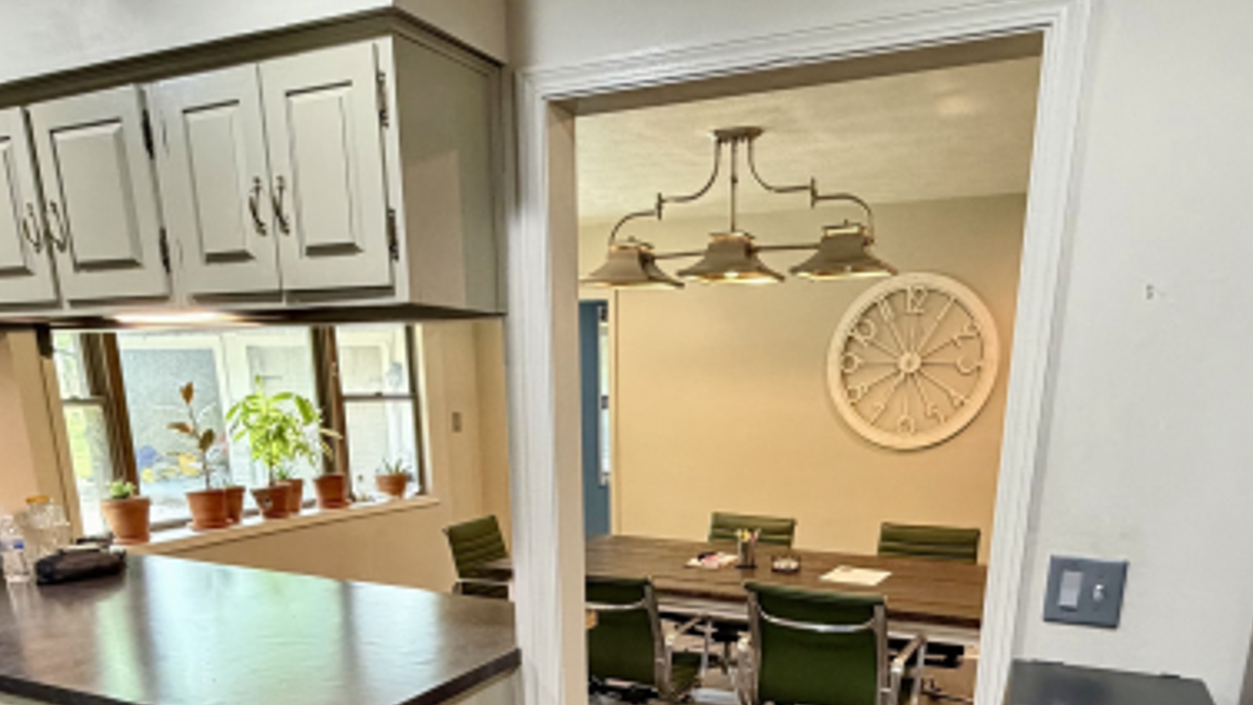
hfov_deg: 69.8
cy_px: 635
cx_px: 676
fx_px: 897
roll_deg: +0.7
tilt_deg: -16.3
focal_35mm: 27
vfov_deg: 39.7
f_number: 2.2
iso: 400
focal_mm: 2.22
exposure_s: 1/60
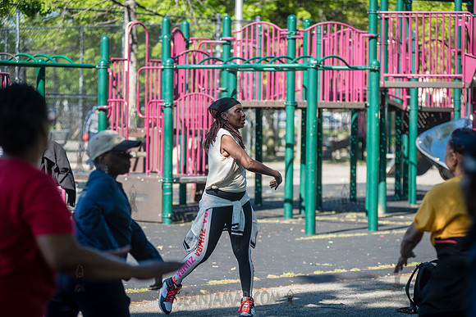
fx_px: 1671
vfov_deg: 10.9
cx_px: 238
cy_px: 158
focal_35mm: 126
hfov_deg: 16.2
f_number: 3.5
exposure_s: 1/800
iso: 200
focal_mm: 125
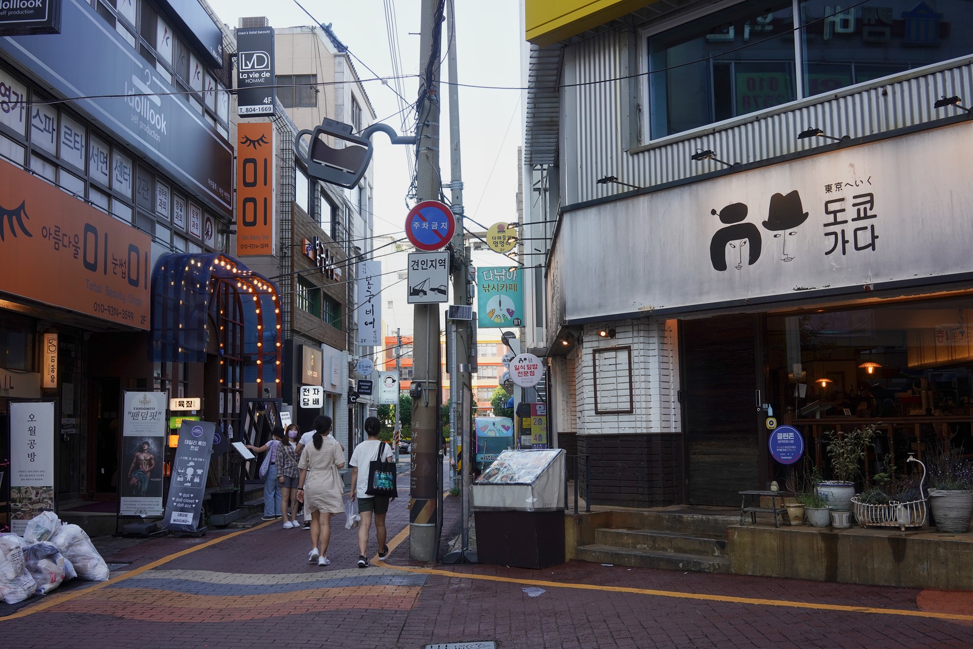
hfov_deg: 54.4
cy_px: 324
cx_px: 486
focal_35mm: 35
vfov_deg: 37.9
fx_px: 946
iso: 400
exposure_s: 1/100
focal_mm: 35
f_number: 9
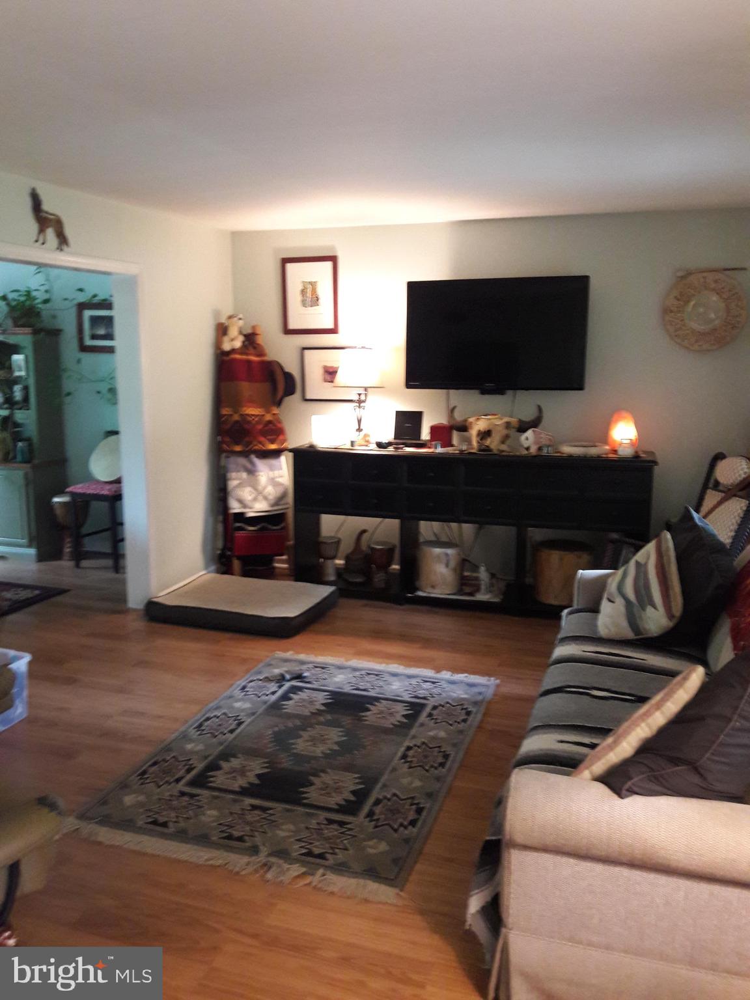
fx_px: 809
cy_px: 500
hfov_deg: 49.7
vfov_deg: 63.4
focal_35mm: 28
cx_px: 375
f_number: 1.9
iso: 250
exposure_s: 1/15
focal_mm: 3.7
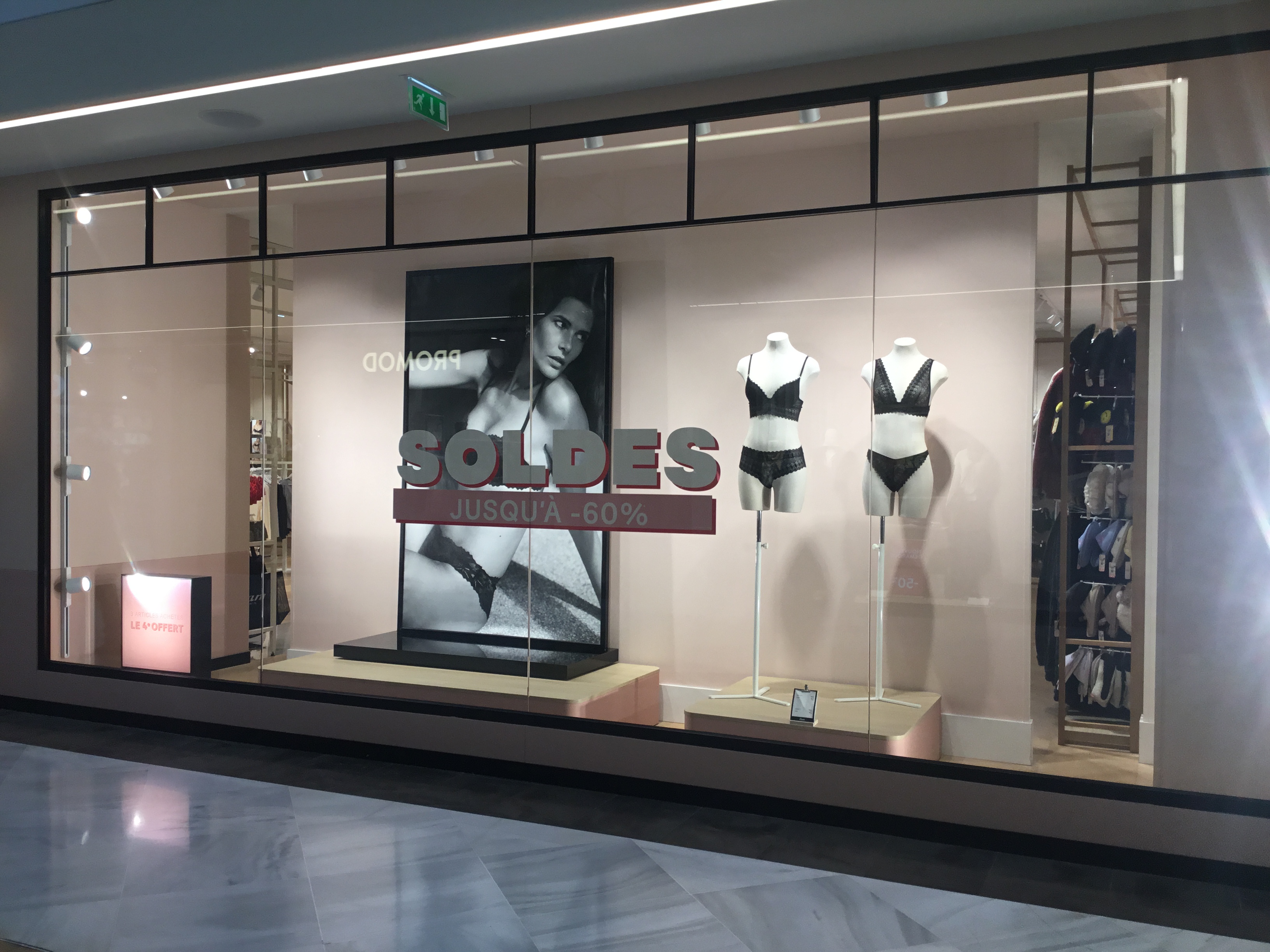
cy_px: 476
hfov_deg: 58.4
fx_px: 1137
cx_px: 635
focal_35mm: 31
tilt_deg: -1.2
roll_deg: +0.3
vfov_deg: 45.4
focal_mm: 3.3
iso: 32
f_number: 2.4
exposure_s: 1/100
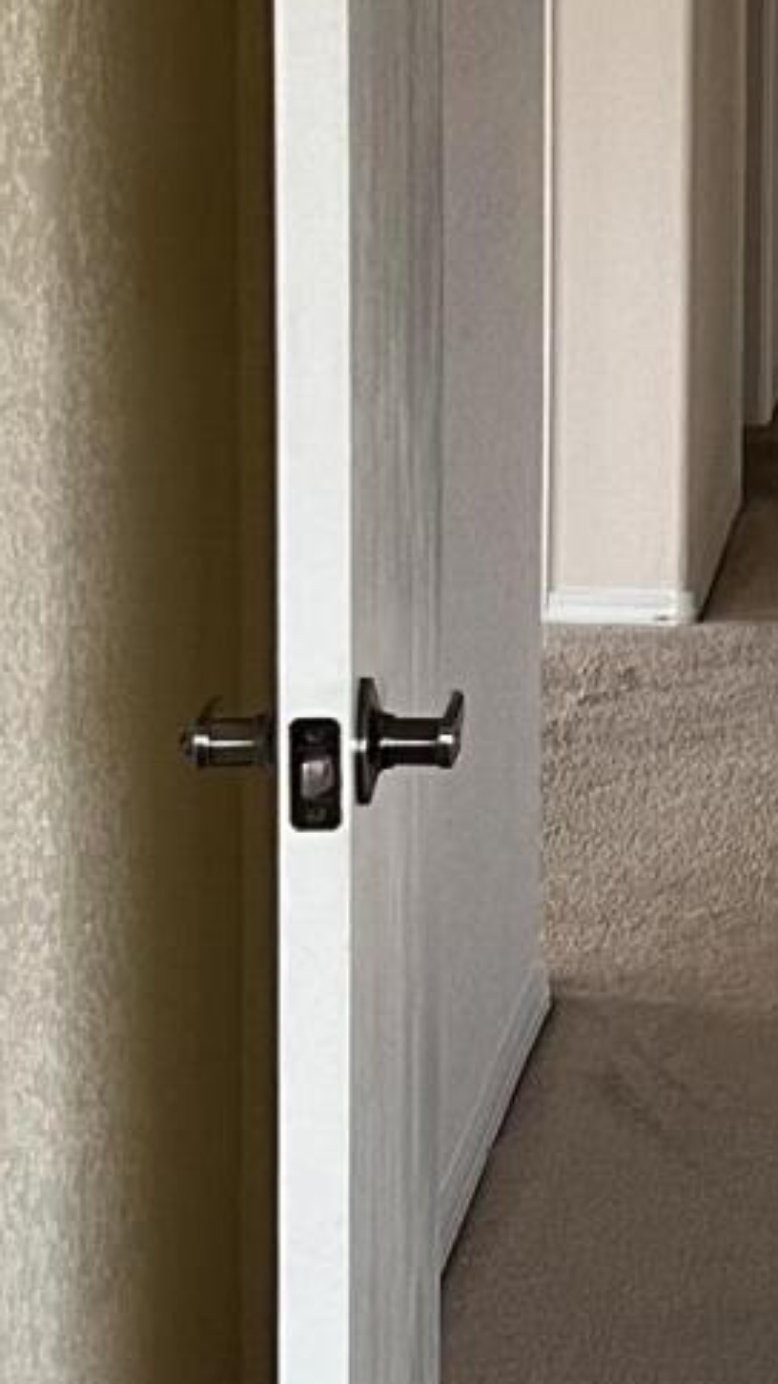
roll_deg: -1.2
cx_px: 1156
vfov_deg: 18.2
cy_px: 420
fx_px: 4294
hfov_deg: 10.0
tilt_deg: -9.2
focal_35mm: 117
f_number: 1.5
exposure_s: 1/85
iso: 125
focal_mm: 5.7
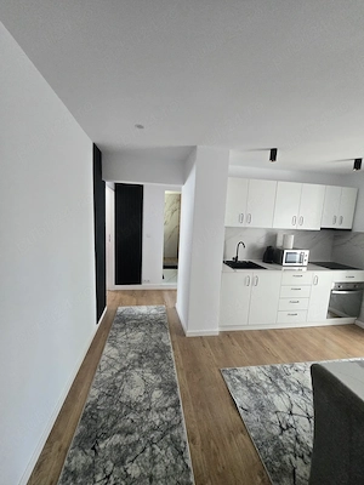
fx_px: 182
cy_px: 242
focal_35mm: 13
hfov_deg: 89.9
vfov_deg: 106.2
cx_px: 182
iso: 320
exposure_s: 1/100
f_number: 2.2
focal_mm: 1.7
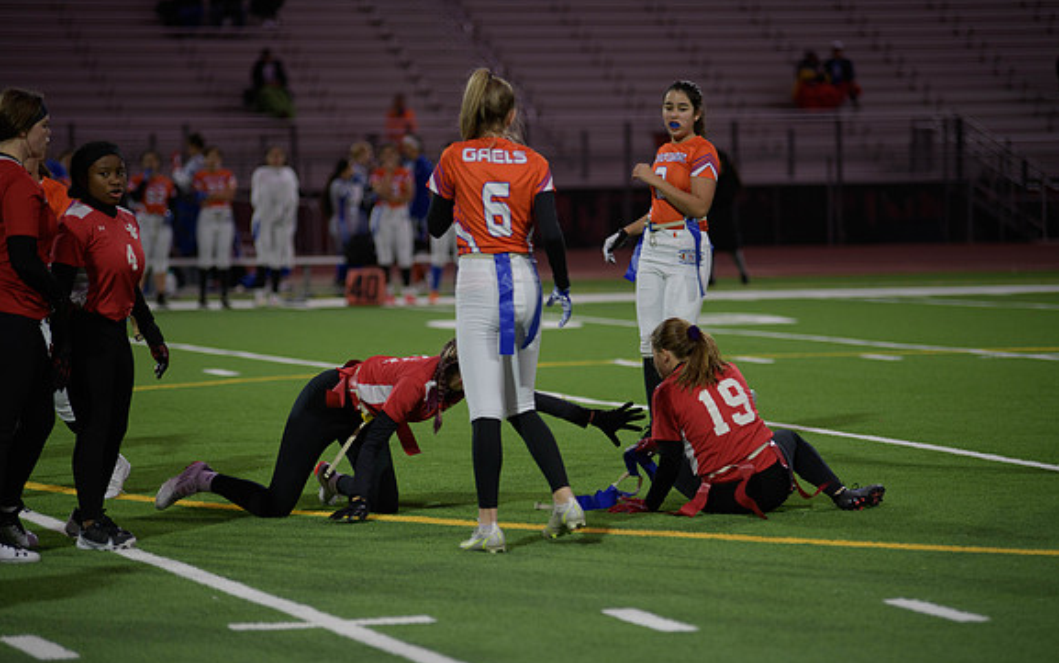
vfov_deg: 7.8
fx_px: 4879
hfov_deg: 12.4
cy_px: 352
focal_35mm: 169
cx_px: 530
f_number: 2.8
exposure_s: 1/200
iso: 400
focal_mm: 165
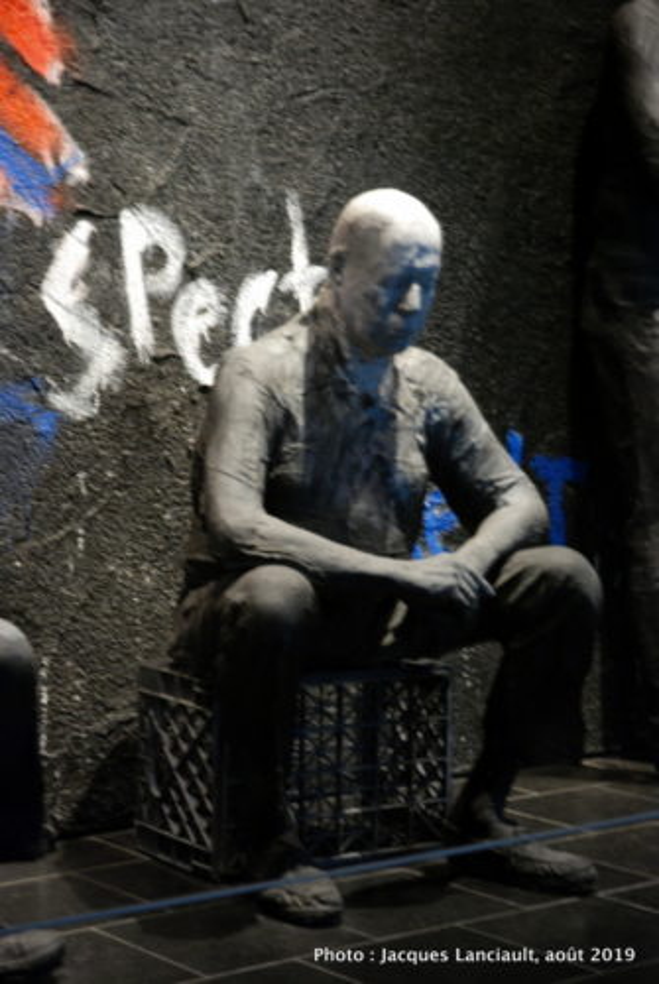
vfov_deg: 27.0
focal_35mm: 75
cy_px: 492
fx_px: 2052
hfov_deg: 18.2
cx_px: 330
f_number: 4.5
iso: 800
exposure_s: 1/6
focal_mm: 50
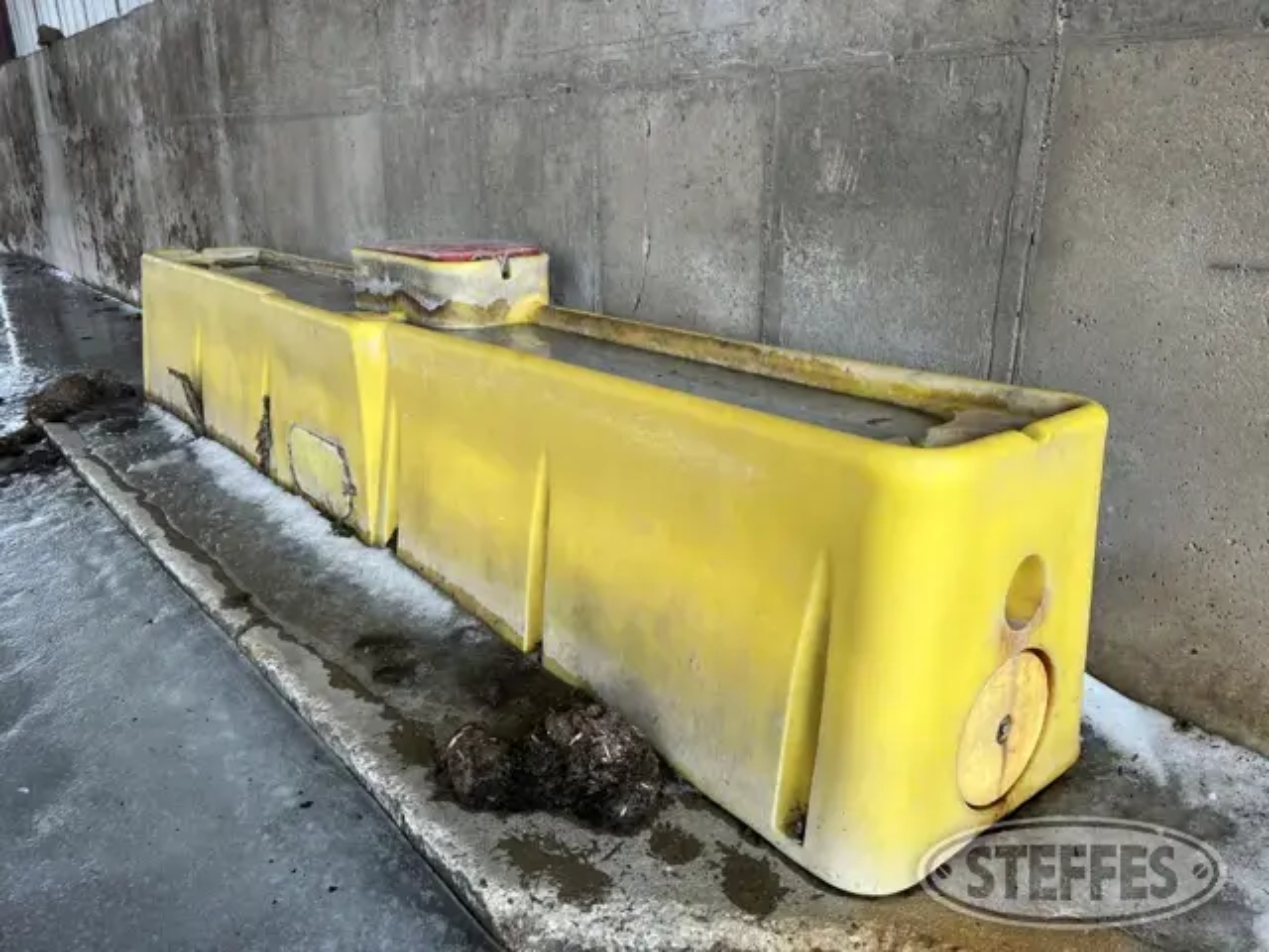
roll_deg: +0.3
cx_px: 634
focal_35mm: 26
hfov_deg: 67.3
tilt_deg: -21.0
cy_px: 476
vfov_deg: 53.1
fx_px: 953
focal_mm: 5.7
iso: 50
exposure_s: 1/380
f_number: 1.5
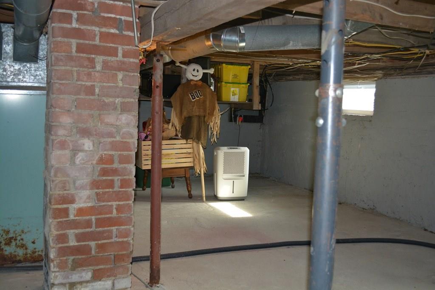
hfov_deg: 53.1
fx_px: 435
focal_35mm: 36
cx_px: 218
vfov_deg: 36.8
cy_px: 145
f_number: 4
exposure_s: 1/60
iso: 800
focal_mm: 24
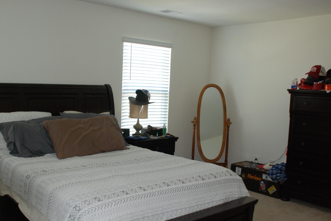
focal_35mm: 39
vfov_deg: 34.2
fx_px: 359
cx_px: 150
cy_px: 132
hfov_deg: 49.4
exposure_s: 1/60
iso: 640
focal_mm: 20
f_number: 4.5
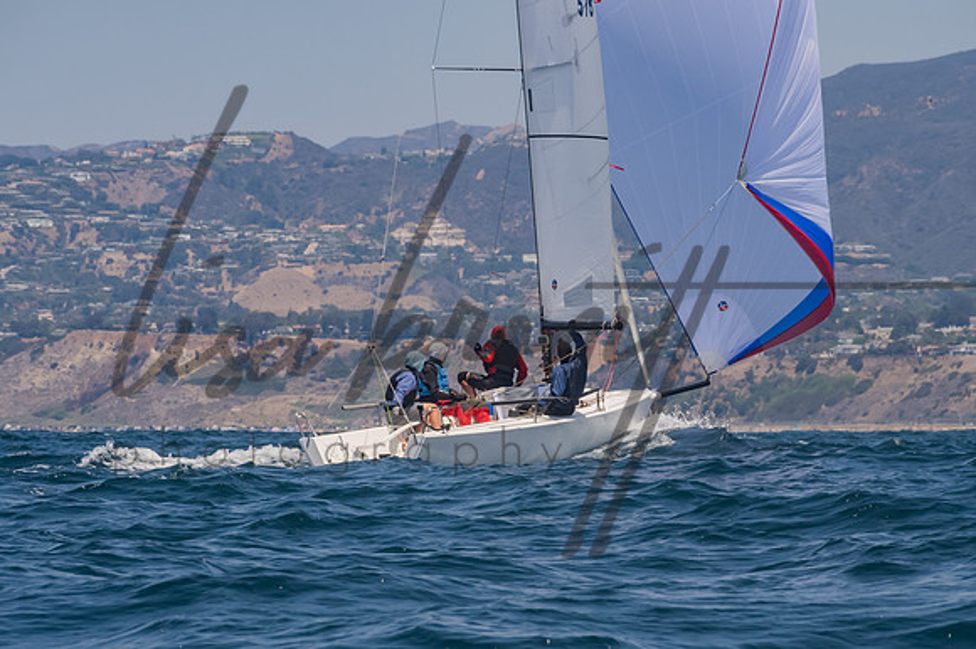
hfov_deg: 6.9
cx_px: 488
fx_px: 8128
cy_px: 324
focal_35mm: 300
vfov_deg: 4.6
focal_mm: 200
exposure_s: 1/1000
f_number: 14
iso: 640
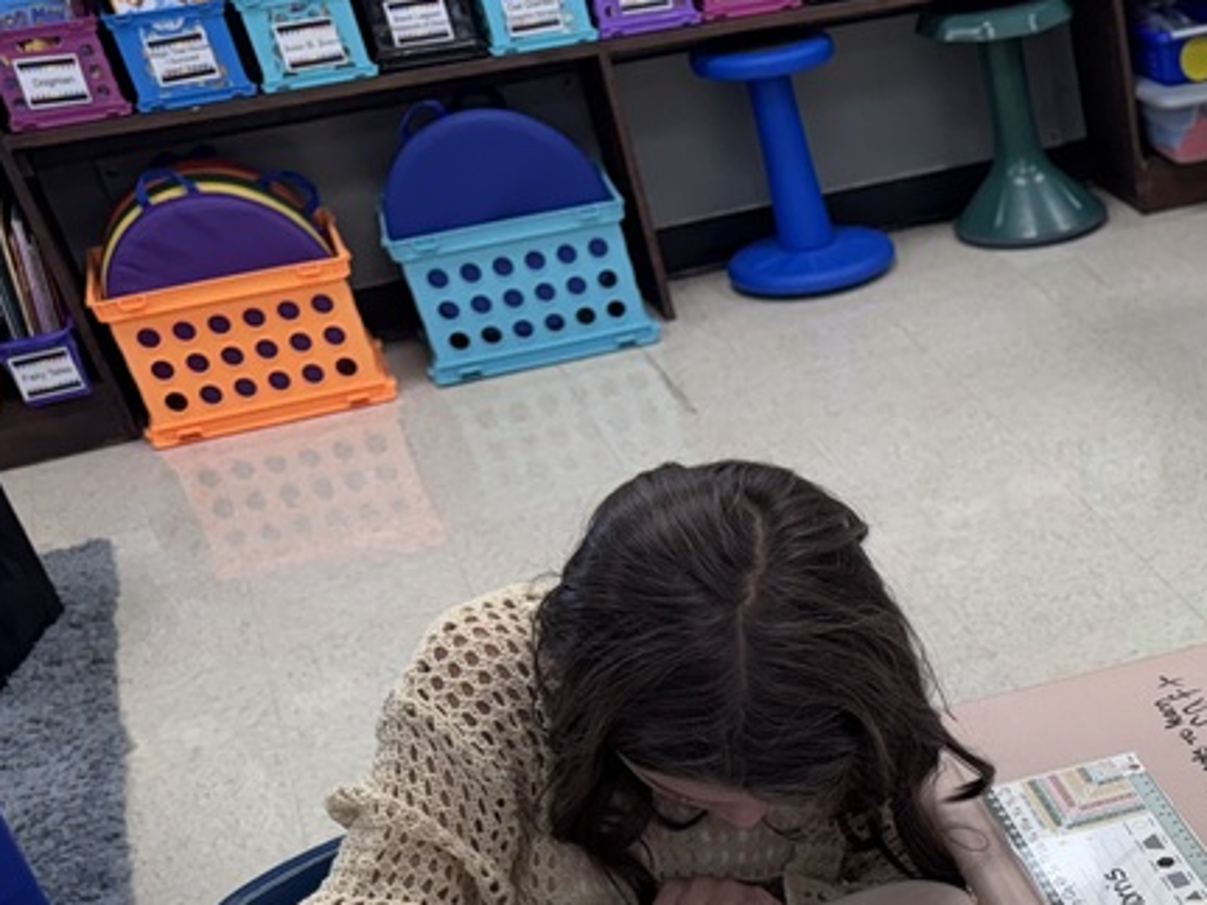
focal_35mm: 57
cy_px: 1045
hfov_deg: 29.8
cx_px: 1381
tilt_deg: -39.8
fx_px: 1987
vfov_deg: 23.7
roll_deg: +4.6
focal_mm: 6.76
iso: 64
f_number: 1.78
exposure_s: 1/120
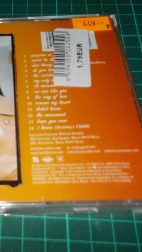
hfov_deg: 23.0
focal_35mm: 50
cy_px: 124
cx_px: 1
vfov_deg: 41.3
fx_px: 335
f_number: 3.3
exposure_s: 1/30
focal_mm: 4.1
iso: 200
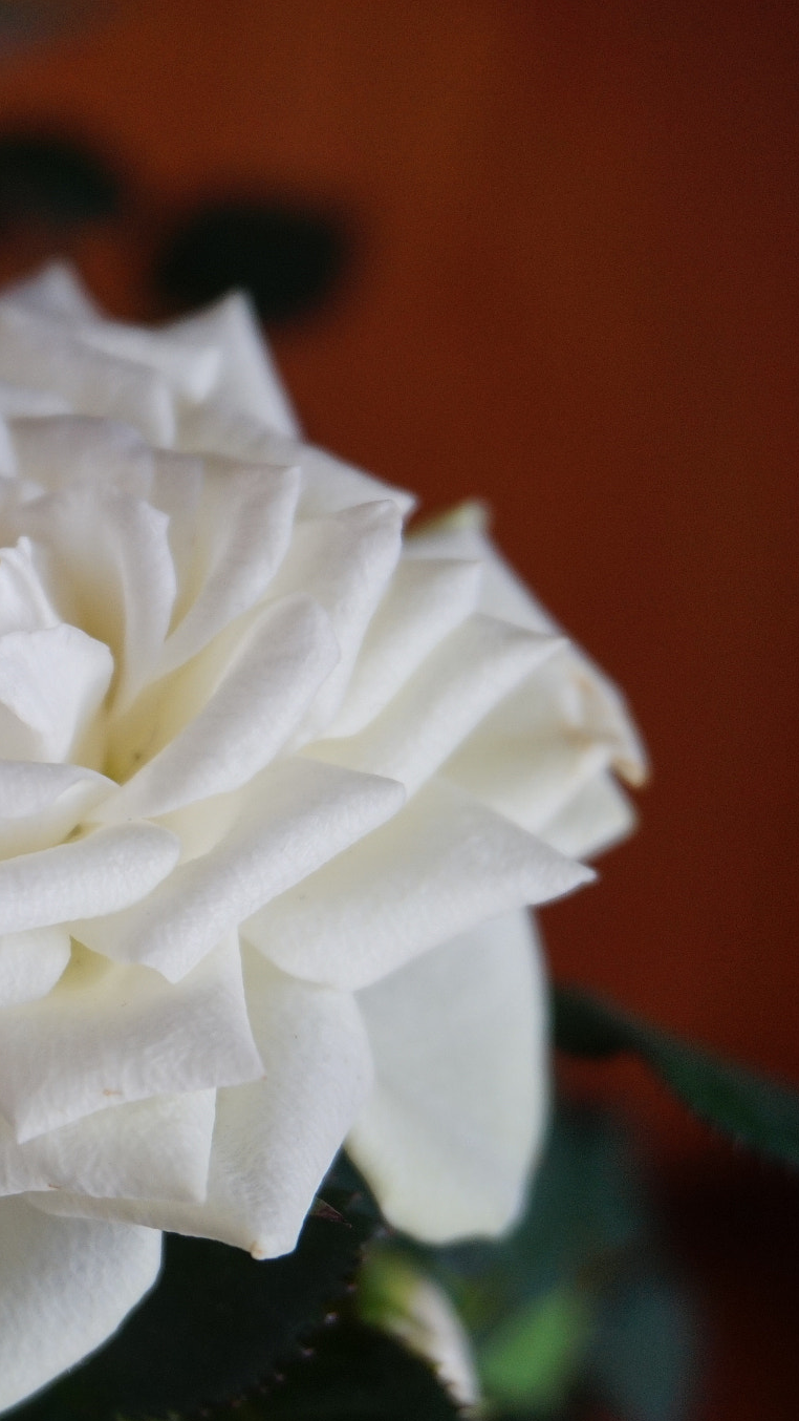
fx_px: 2861
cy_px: 714
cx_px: 16
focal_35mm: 76
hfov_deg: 15.6
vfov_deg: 27.9
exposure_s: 1/60
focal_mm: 32
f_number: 5
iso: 400
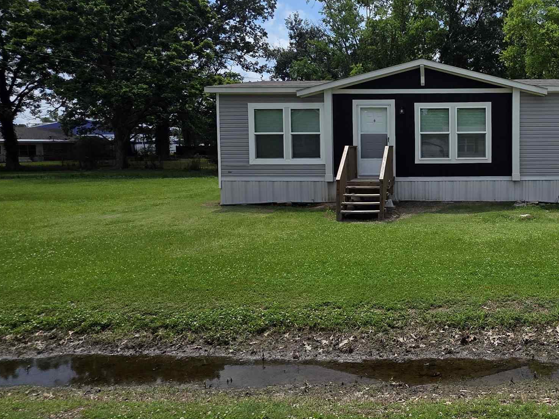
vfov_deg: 51.0
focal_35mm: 27
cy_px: 170
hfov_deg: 60.0
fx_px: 436
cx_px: 448
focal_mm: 2.2
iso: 40
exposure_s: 1/3618
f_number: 1.9
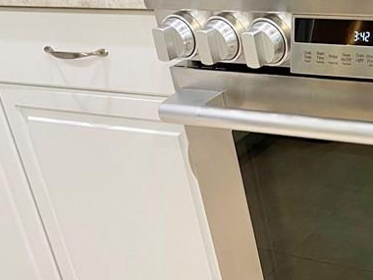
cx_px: 411
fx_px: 754
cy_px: 187
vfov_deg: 20.9
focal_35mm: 70
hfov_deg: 25.7
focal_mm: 4.25
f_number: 1.8
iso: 200
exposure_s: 1/60
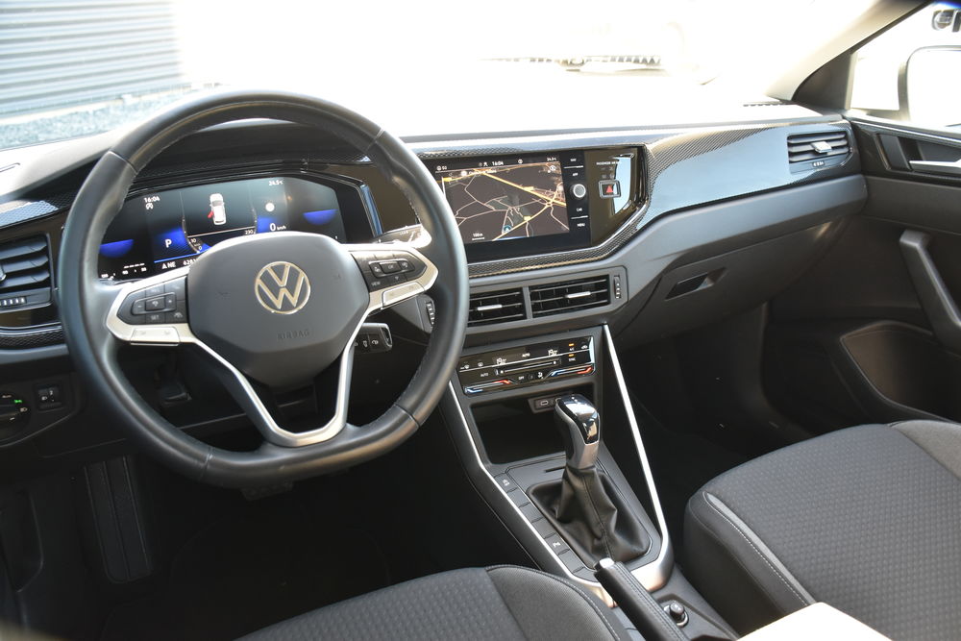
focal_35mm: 30
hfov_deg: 61.9
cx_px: 480
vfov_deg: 43.6
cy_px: 320
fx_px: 801
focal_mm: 20
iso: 800
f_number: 4
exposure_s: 1/60
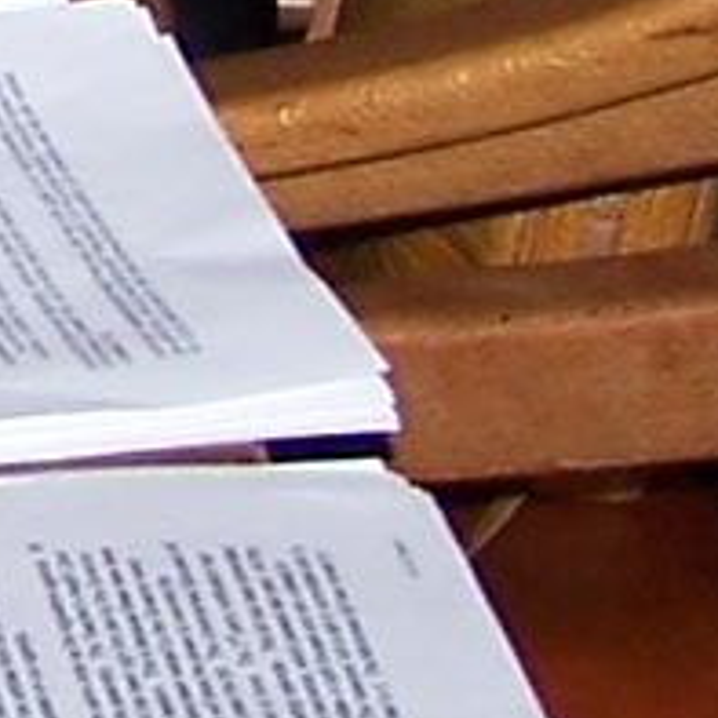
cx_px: -1064
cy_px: -1647
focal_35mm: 349
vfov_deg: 4.7
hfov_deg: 4.9
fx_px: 8190
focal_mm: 6.3
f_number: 2.8
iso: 80
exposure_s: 1/60
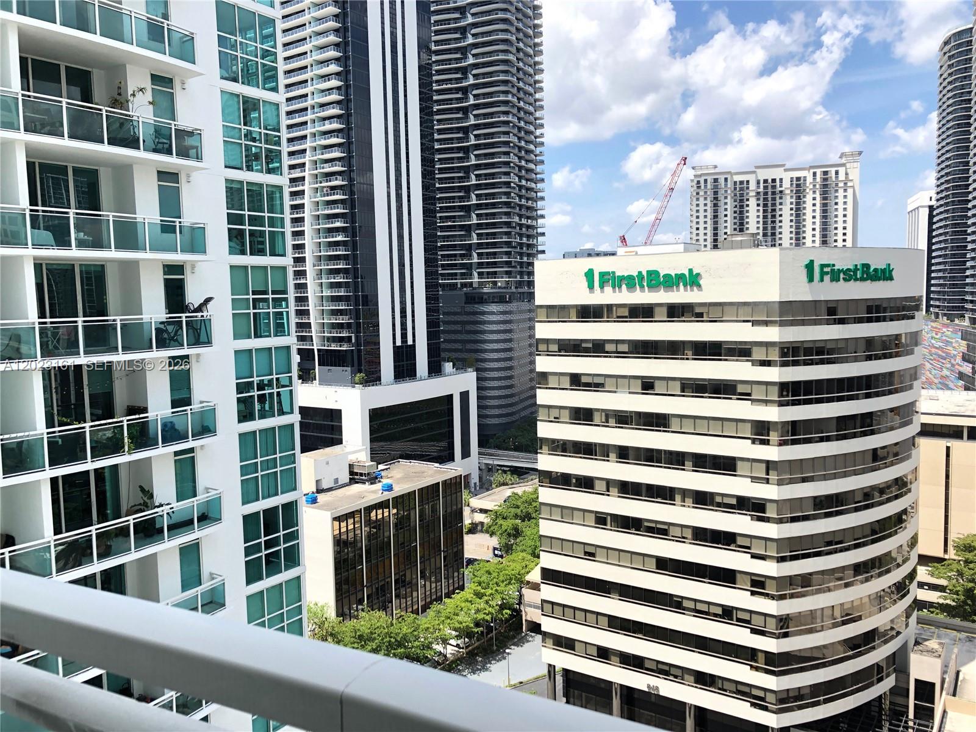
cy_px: 366
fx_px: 789
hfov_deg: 63.4
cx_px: 488
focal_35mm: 28
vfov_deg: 49.7
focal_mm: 4
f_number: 1.8
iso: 20
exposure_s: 1/899
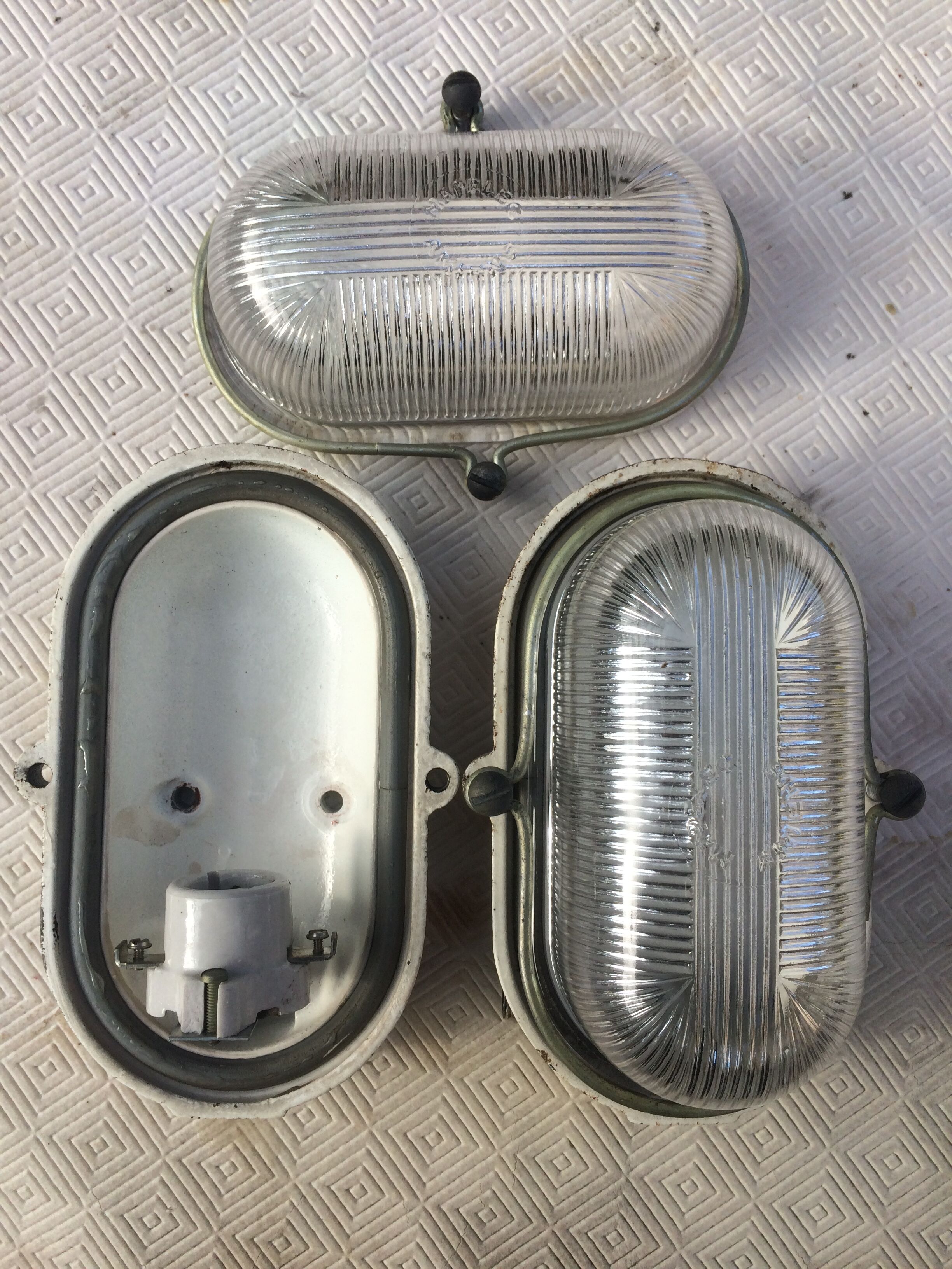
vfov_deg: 61.7
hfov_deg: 48.2
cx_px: 476
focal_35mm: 29
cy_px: 634
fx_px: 1063
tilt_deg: -87.5
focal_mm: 4.15
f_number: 2.2
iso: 32
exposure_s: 1/820
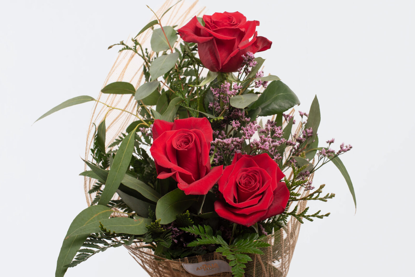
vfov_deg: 27.0
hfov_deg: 39.6
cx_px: 208
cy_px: 138
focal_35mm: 50
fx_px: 577
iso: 400
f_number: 8
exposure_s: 1/160
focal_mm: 50
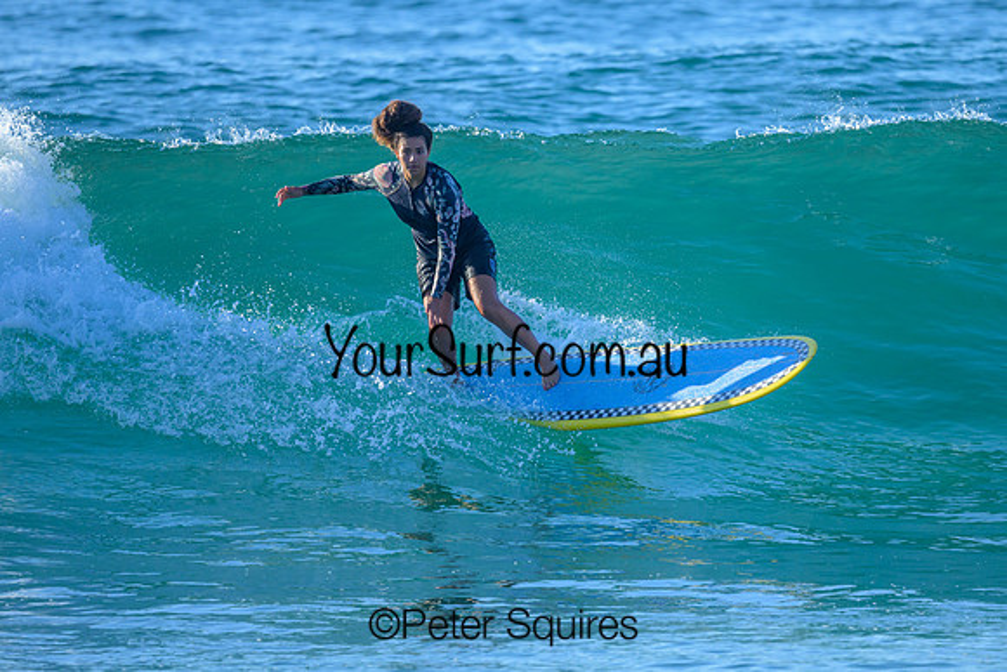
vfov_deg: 1.4
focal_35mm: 986
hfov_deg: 2.1
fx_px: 27584
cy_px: 260
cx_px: 547
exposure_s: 1/2000
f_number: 6.3
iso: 800
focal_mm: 800
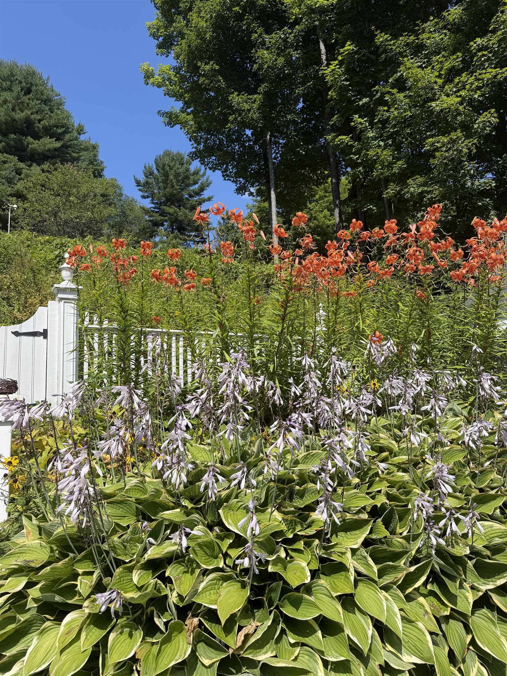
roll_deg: +2.0
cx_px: 254
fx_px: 469
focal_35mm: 24
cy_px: 338
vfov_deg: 71.6
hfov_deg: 56.8
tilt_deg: +7.6
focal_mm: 6.76
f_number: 1.78
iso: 80
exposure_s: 1/3759
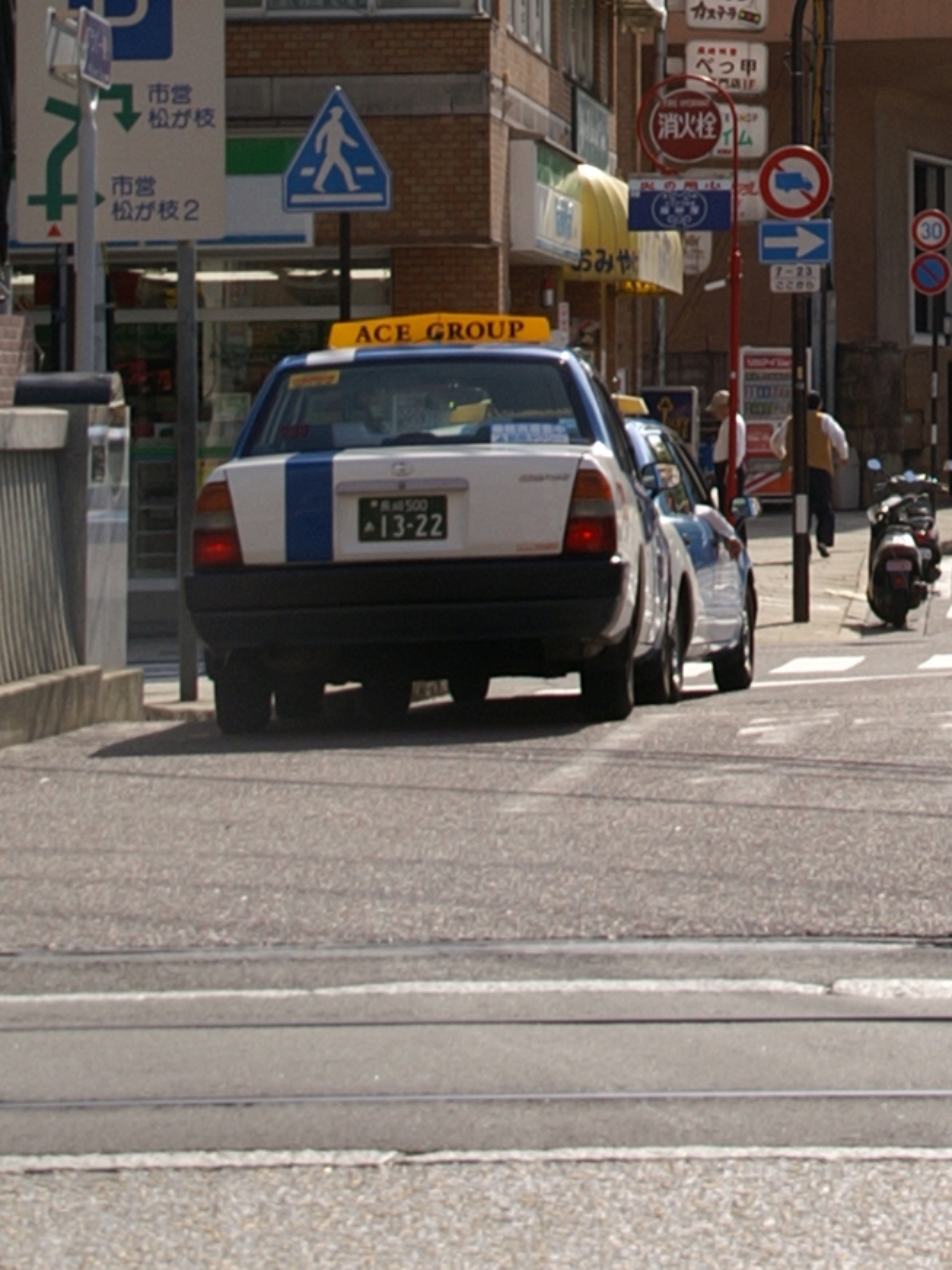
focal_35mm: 199
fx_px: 7299
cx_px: 1147
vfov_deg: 9.7
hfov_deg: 7.4
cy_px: -401
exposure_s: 1/200
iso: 100
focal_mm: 40
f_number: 11
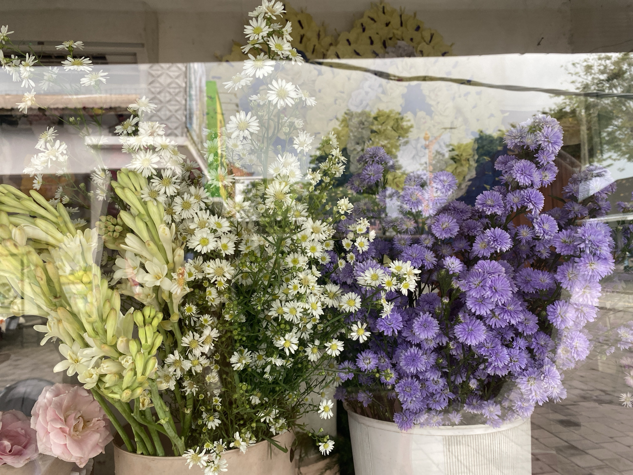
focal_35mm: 26
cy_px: 238
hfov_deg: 67.3
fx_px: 475
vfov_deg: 53.1
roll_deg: +1.8
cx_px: 316
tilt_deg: +3.5
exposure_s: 1/121
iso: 80
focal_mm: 4.25
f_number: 1.8
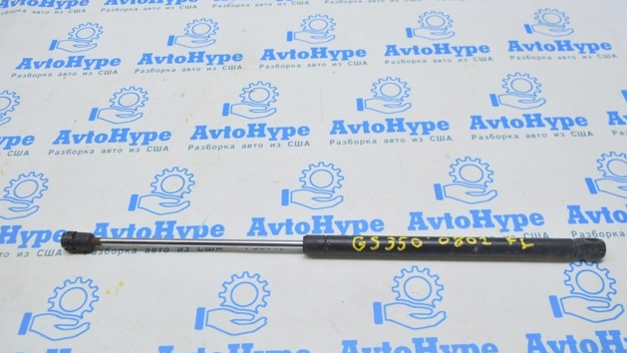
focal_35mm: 34
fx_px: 558
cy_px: 179
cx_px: 315
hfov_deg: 58.7
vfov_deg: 35.1
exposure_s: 1/20
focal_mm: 21
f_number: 5.6
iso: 400
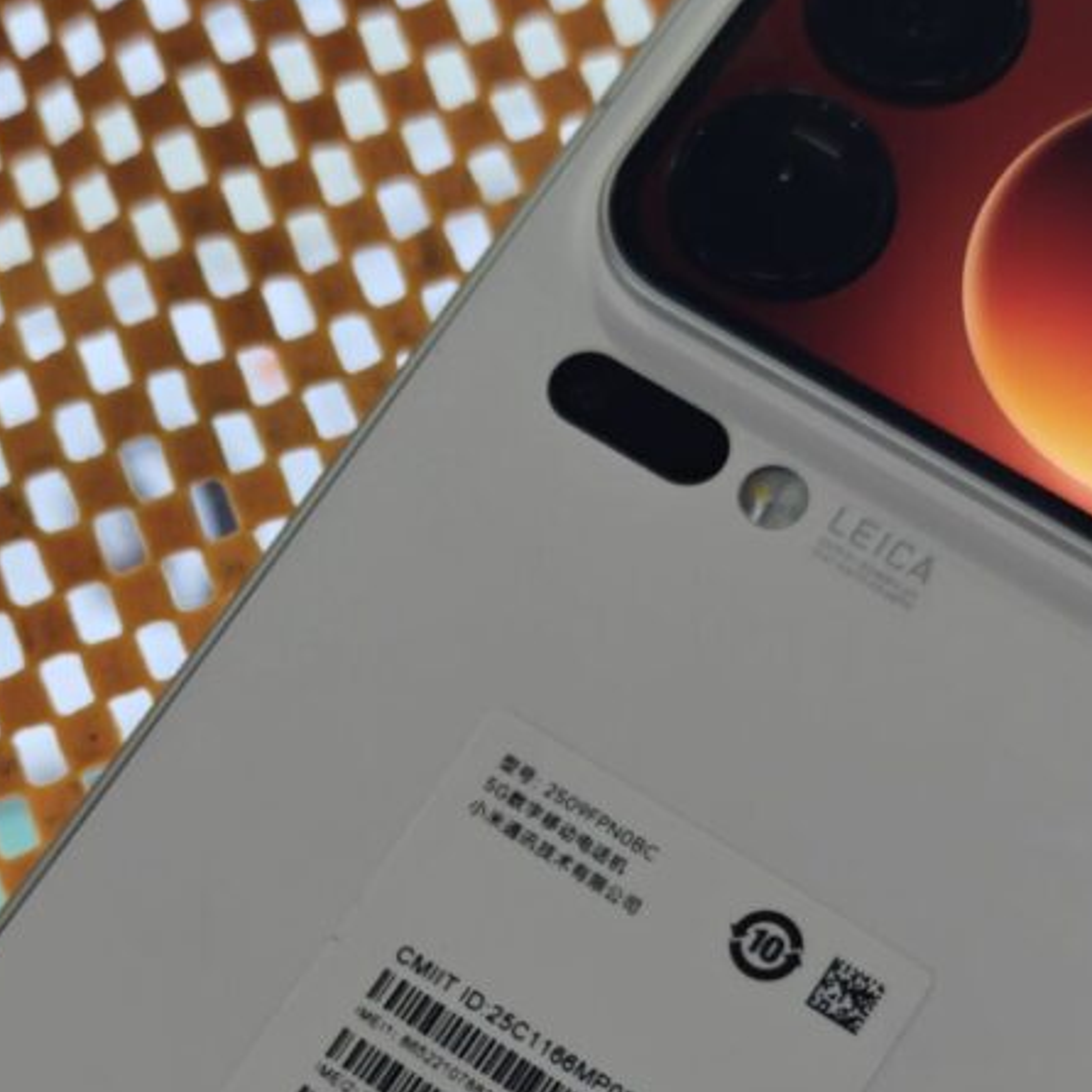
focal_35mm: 70
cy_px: 840
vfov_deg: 24.3
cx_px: 397
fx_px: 2498
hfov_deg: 24.6
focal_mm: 6.06
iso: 50
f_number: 1.6
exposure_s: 1/100
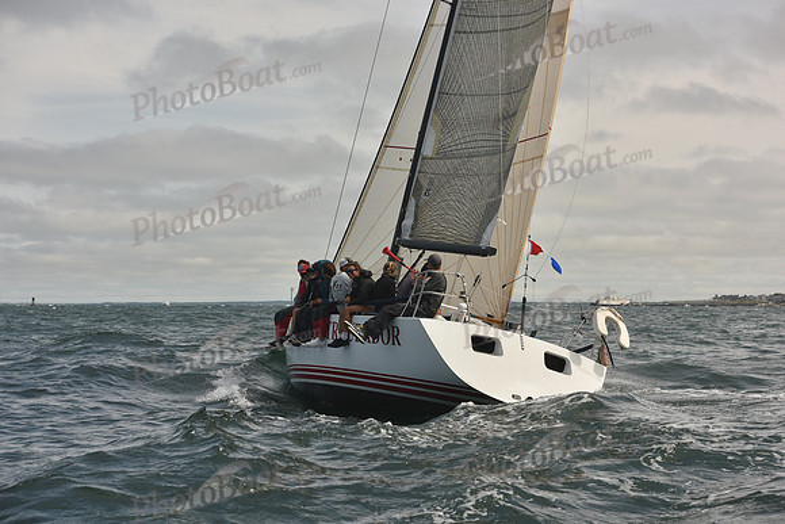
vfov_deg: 19.5
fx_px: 1527
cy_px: 262
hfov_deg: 28.8
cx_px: 392
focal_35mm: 70
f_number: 6.3
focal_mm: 70
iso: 320
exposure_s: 1/1000
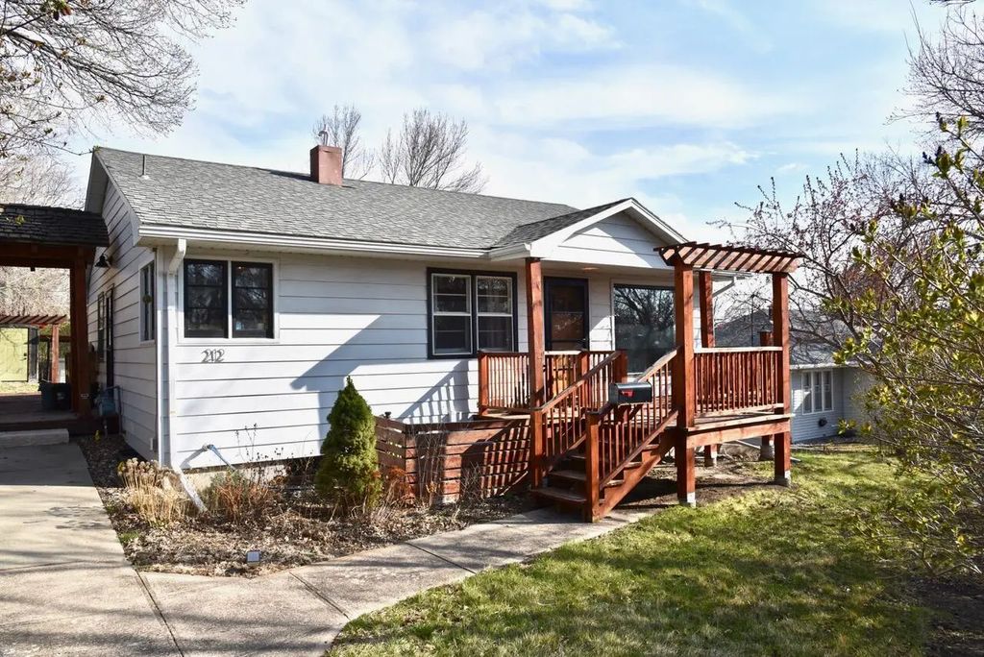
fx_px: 656
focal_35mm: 24
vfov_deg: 53.2
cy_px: 328
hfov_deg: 73.7
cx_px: 492
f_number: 10
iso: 200
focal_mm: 24
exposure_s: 1/400
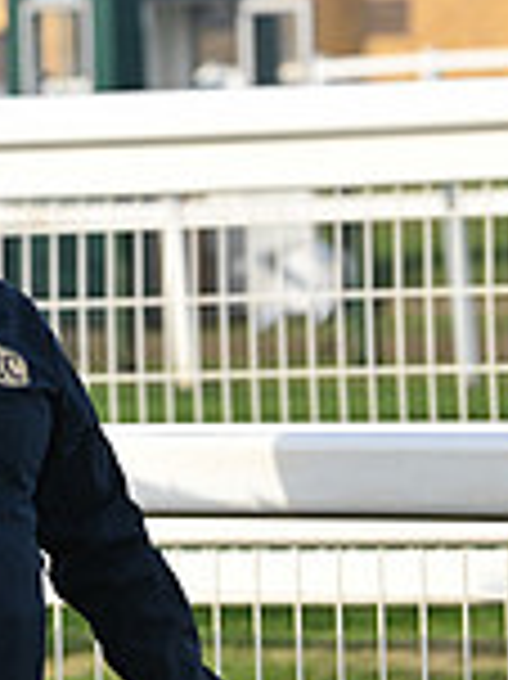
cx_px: -674
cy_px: 70
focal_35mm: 481
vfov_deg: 4.1
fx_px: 9425
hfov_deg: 3.1
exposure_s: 1/2000
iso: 1000
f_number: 5.6
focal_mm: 130
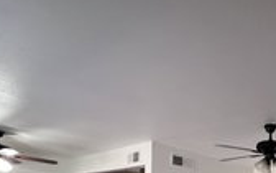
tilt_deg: -2.2
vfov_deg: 29.1
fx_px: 263
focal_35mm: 35
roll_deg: -1.7
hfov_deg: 50.5
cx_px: 237
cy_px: 227
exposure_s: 1/120
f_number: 1.8
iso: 200
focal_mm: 1.57
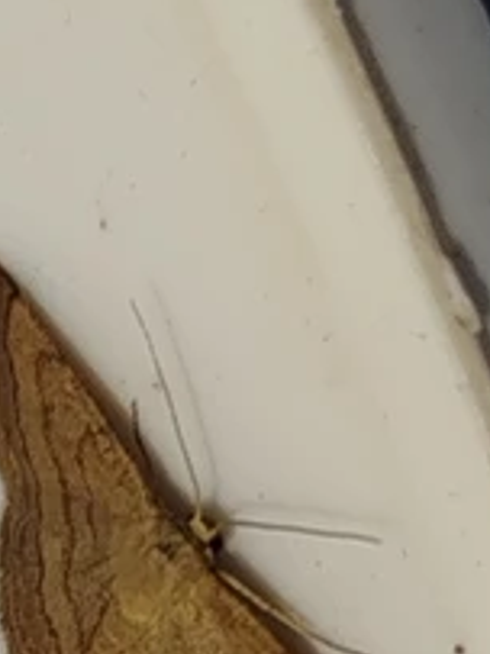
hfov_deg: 5.9
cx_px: -29
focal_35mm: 249
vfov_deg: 7.9
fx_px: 4705
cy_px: 793
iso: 50
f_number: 1.7
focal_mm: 5.31
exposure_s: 1/50
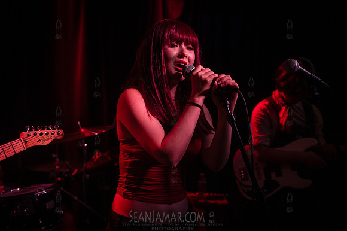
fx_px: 385
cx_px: 174
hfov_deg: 48.5
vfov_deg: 33.4
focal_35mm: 40
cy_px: 116
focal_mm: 40
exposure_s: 1/400
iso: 8000
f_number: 3.5
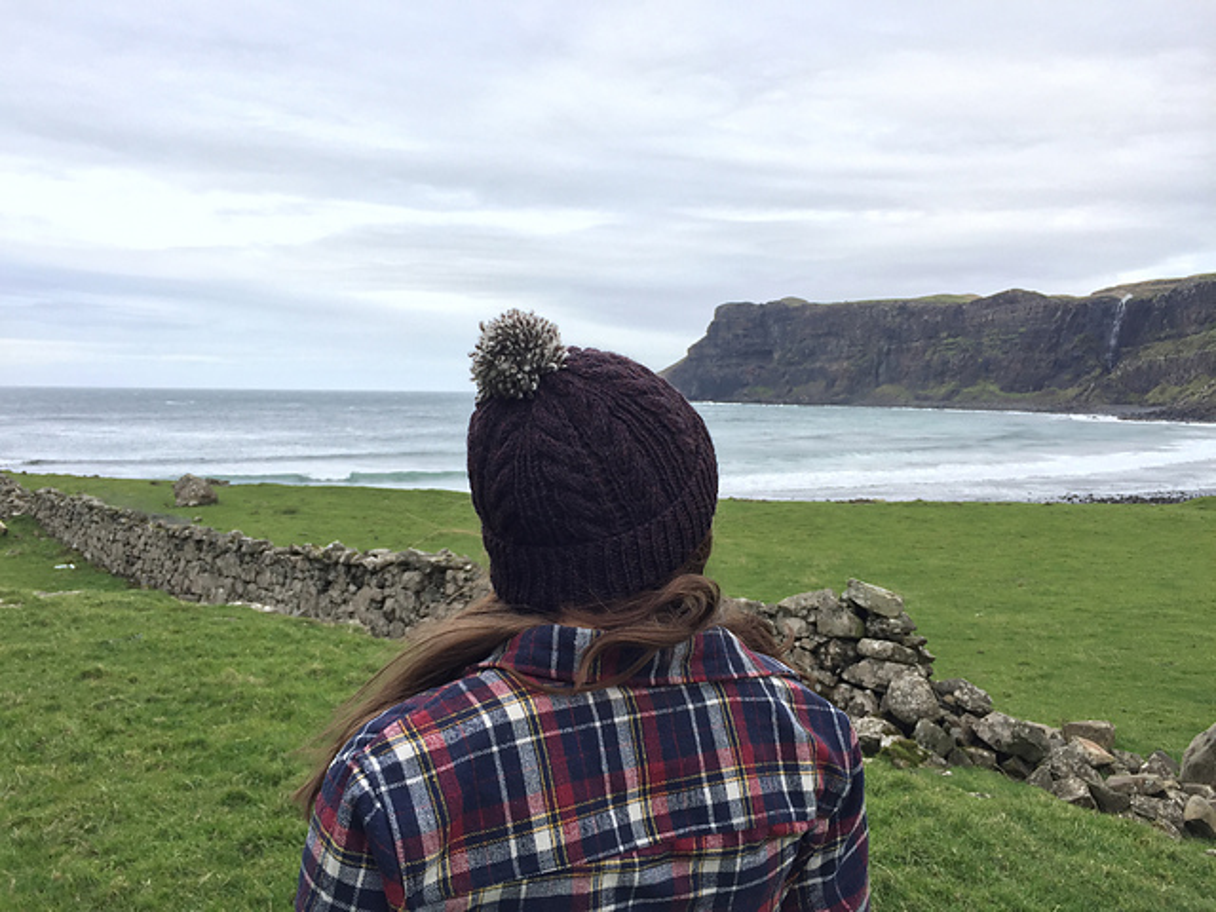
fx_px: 1019
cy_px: 456
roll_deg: -0.8
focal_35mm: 29
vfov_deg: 48.2
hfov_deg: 61.7
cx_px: 608
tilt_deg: -2.5
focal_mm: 4.15
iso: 32
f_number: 2.2
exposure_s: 1/488
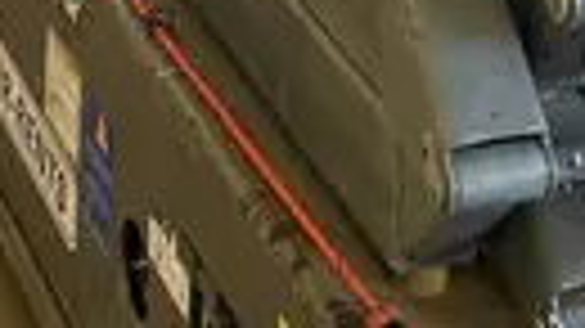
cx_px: 504
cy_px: -685
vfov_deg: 6.8
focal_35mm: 160
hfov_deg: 13.4
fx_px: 2481
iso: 64
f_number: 1.5
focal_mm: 5.7
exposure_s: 1/121
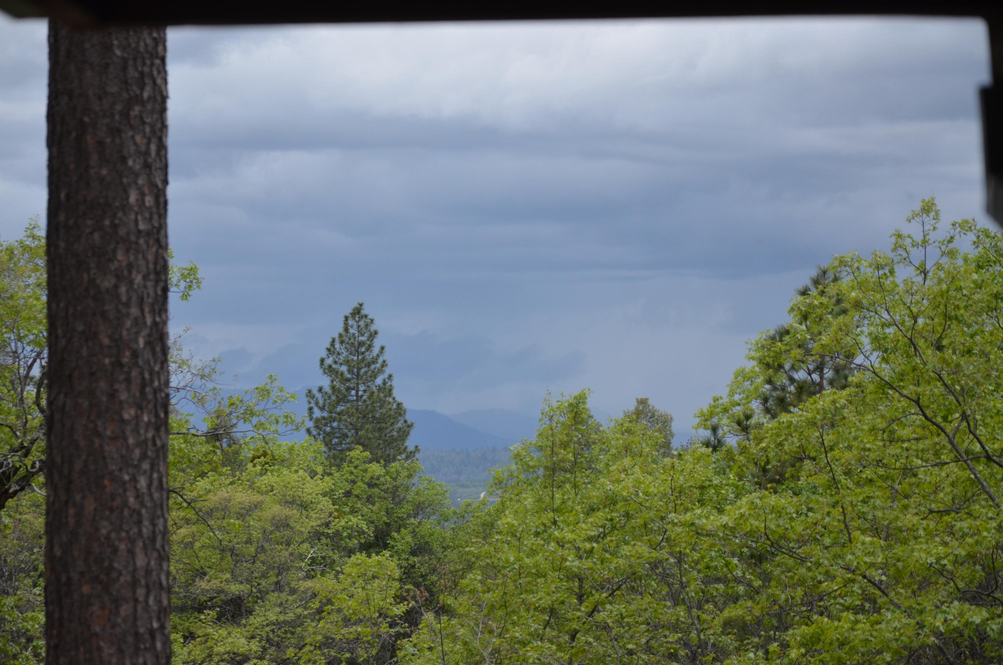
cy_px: 332
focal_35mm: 120
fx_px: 3336
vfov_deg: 11.4
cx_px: 502
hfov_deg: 17.1
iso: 800
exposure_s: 1/500
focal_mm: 80
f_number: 5.3
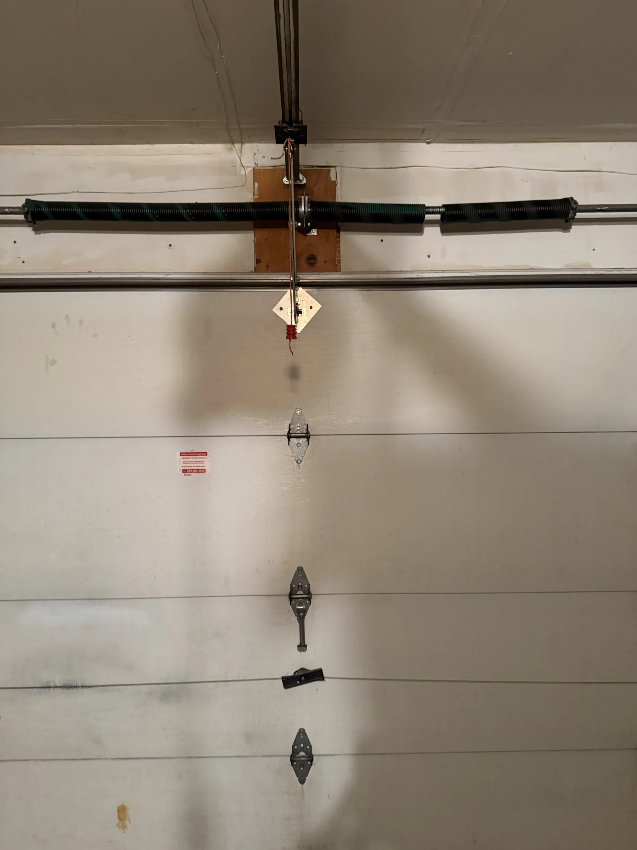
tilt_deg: -0.8
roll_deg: +0.4
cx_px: 318
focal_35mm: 24
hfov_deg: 56.8
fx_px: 589
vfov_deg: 71.6
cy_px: 425
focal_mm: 6.76
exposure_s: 1/40
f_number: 1.78
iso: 1000
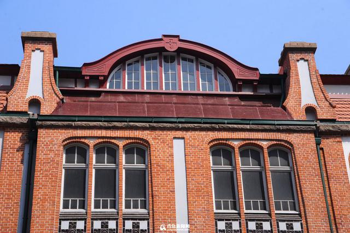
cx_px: 175
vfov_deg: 18.2
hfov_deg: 27.0
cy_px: 116
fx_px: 729
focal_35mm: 75
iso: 200
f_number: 8
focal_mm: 75
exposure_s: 1/500
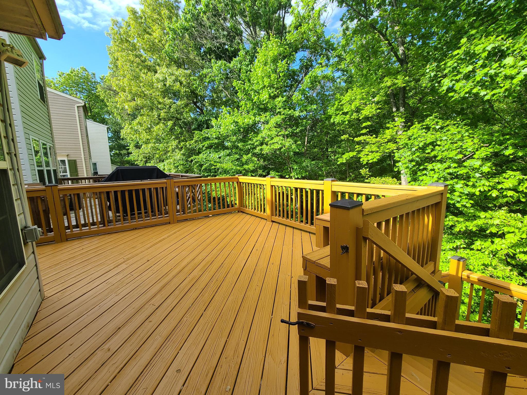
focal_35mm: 13
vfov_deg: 89.9
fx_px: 198
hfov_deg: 106.2
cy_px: 198
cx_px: 264
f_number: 2.2
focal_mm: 2.2
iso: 50
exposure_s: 1/526
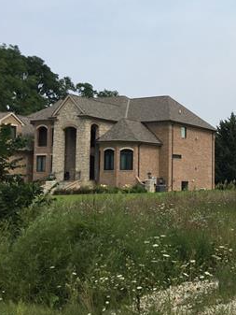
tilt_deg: +4.5
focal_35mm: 55
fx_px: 500
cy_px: 147
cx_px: 275
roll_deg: +1.1
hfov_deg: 24.4
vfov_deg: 34.9
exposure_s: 1/1538
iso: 25
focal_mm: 4.15
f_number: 2.2
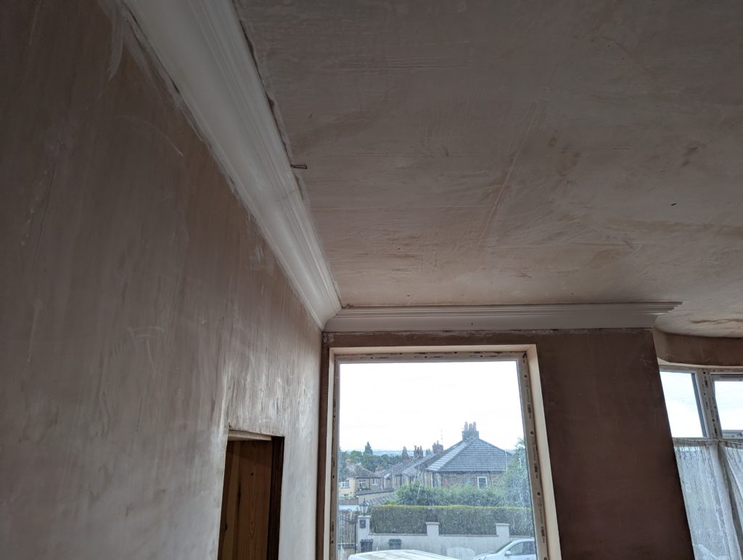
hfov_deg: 71.5
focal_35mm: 24
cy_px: 280
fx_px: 516
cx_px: 372
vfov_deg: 56.9
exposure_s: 1/134
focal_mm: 6.81
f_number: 1.85
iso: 36
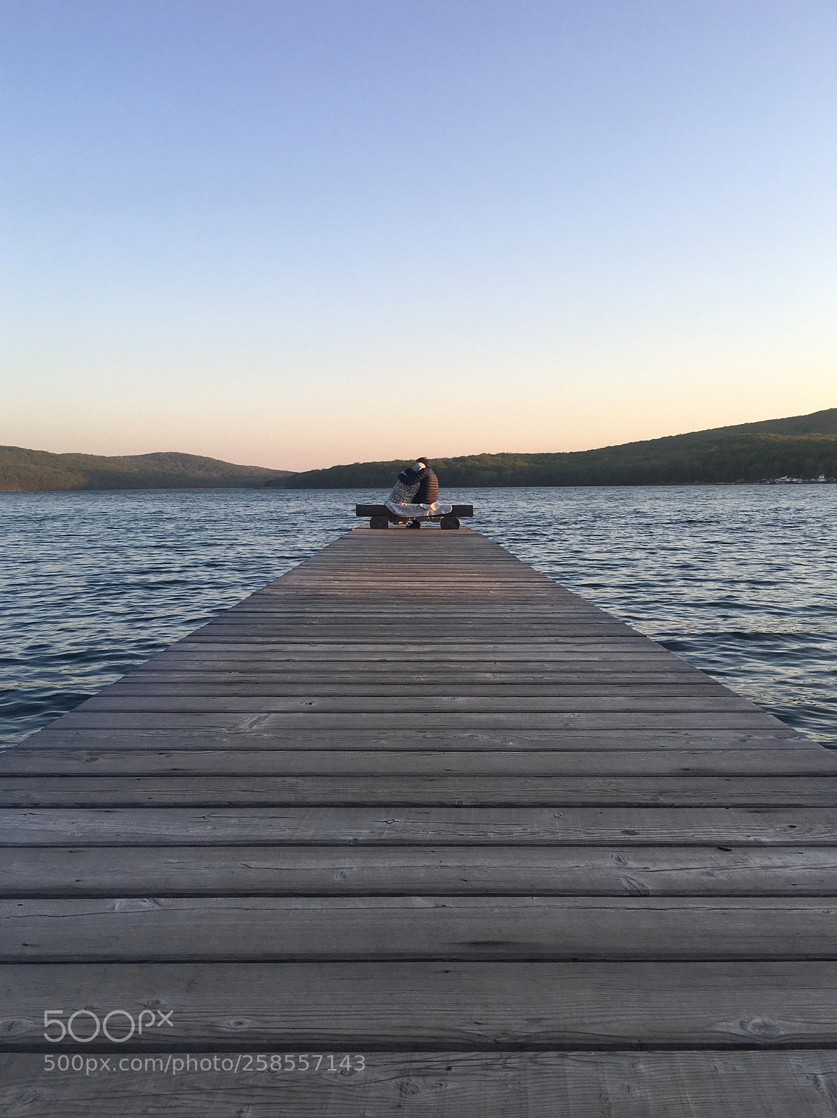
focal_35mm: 29
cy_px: 559
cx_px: 418
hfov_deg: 48.2
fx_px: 936
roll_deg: -0.9
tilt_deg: -4.8
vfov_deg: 61.7
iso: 25
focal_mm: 4.15
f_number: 2.2
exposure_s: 1/331
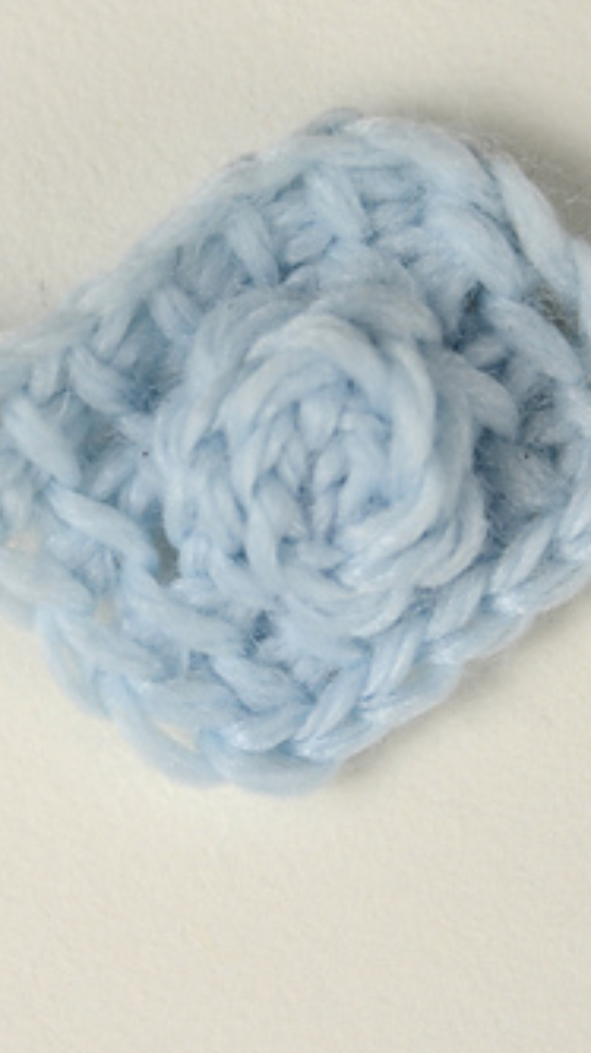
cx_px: 401
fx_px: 4631
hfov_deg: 7.3
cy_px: 481
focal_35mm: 166
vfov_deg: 13.0
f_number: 9
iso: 400
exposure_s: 1/125
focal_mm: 55
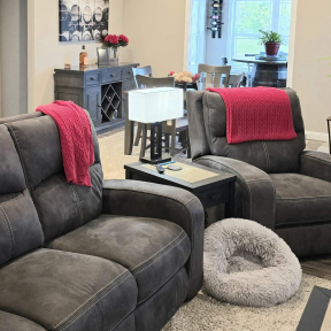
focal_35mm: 47
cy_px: 86
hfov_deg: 35.6
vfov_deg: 35.3
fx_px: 508
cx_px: 99
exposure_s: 1/120
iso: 320
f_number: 1.7
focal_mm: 6.3
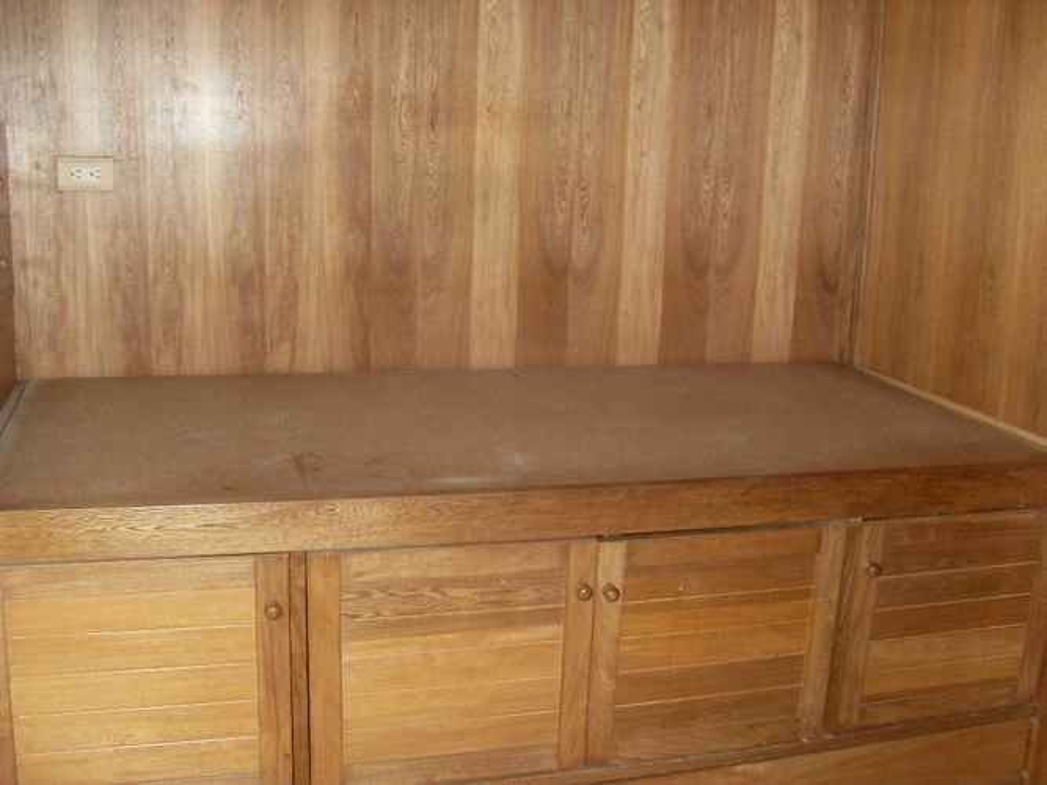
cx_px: 524
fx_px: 1119
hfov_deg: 50.1
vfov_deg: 38.7
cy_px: 392
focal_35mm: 37
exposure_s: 1/45
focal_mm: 6.3
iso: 120
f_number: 2.8
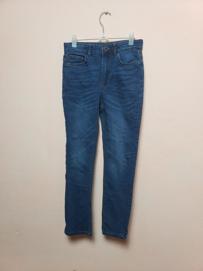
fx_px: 203
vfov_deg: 67.3
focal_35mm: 26
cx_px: 102
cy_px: 136
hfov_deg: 53.1
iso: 125
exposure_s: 1/50
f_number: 2.4
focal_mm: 4.3
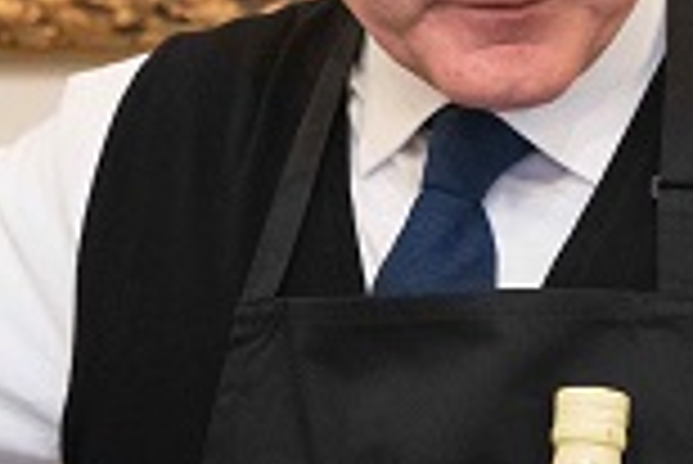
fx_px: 5549
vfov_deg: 4.8
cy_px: 230
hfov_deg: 7.1
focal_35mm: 288
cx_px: 44
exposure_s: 1/100
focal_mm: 60
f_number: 2.8
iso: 2500
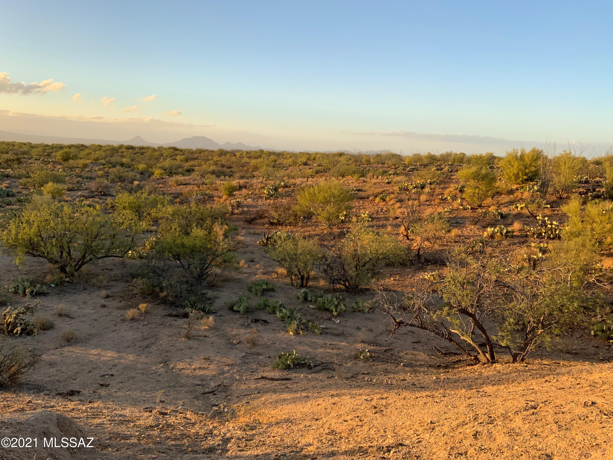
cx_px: 306
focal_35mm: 29
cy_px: 230
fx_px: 514
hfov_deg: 61.7
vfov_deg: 48.2
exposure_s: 1/568
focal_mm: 3
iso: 16
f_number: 1.8
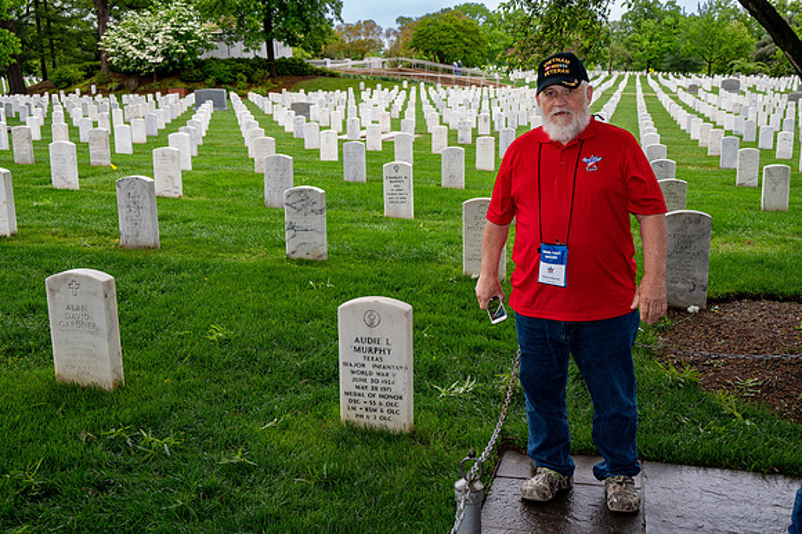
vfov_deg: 35.9
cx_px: 401
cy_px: 267
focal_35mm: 37
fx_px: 824
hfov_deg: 51.9
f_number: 6.3
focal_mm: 37
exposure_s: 1/100
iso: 250
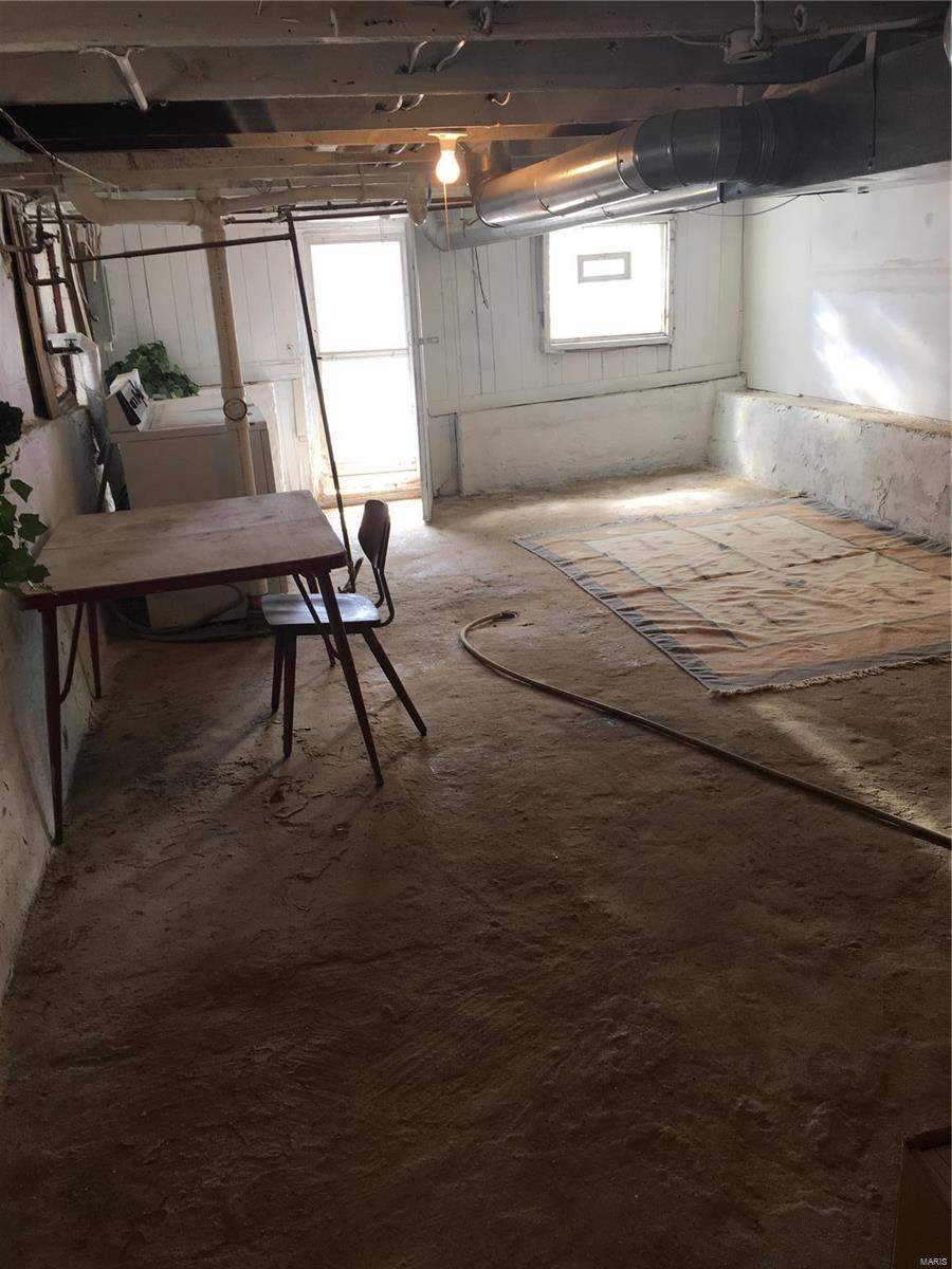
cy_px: 634
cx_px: 476
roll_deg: +3.7
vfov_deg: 61.7
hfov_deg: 48.2
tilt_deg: -18.8
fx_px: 1063
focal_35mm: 29
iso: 25
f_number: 2.2
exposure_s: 1/40
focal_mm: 4.15
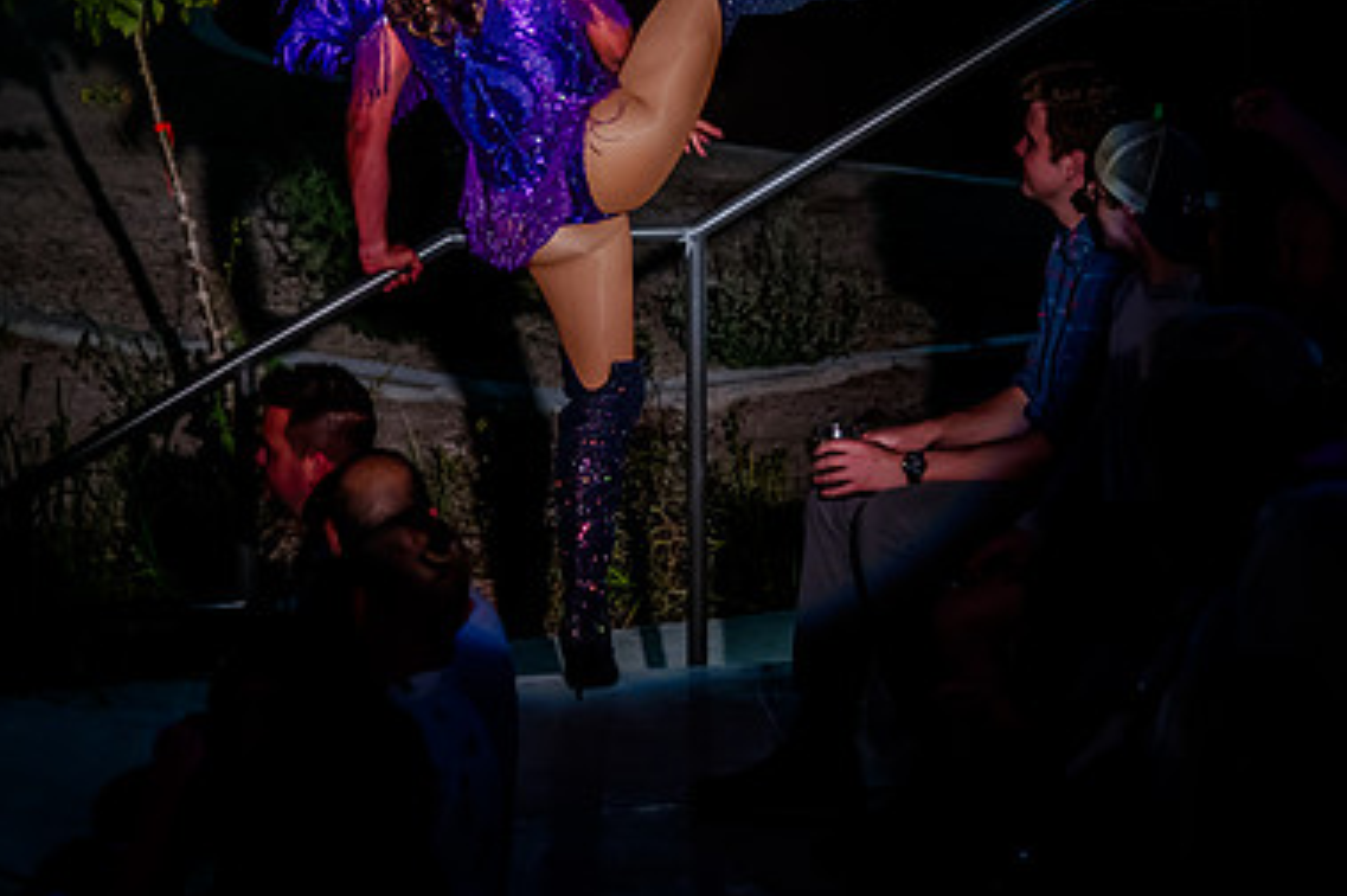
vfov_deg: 8.4
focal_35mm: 162
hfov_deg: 12.7
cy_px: 147
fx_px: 6056
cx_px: 761
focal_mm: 86
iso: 2000
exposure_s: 1/200
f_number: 4
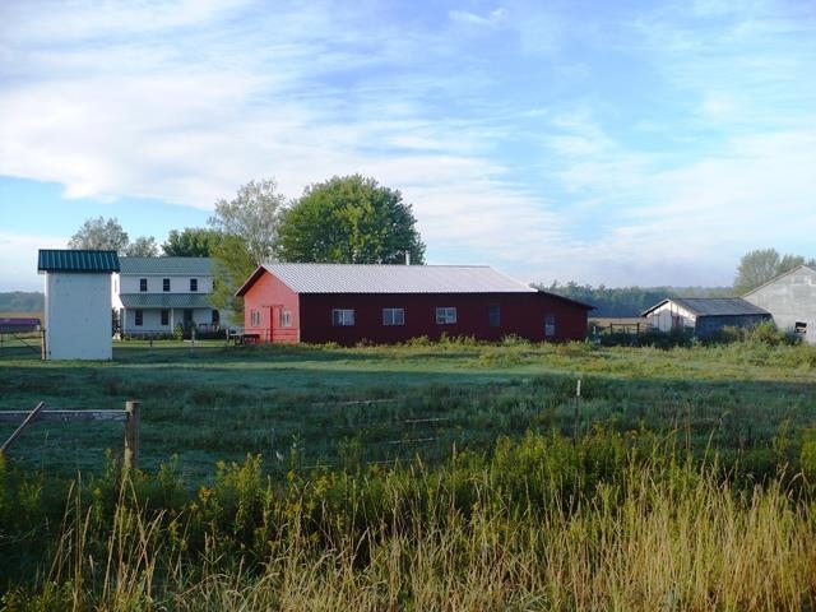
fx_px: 872
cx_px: 408
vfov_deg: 38.7
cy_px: 306
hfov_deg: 50.1
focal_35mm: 37
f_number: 2.8
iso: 100
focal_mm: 6.1
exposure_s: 1/500
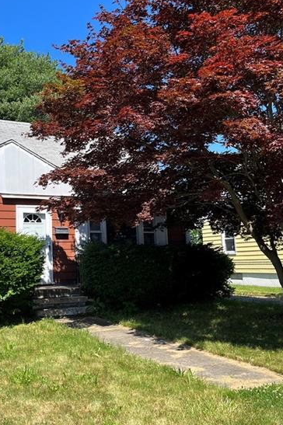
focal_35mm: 38
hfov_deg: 34.2
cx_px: 67
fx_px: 449
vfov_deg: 50.7
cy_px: 201
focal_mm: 5.1
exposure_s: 1/2024
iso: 50
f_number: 1.6
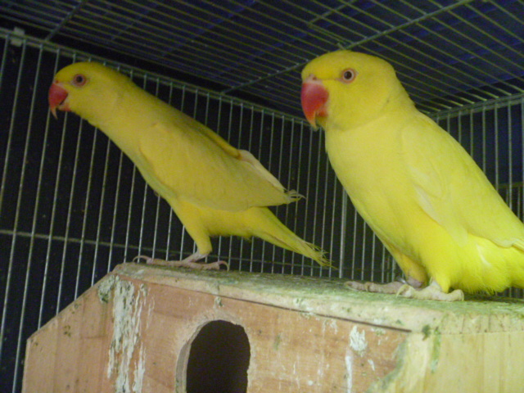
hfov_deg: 52.6
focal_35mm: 35
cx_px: 262
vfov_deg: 40.7
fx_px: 530
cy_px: 196
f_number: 3.5
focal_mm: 6.3
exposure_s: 1/15
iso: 800
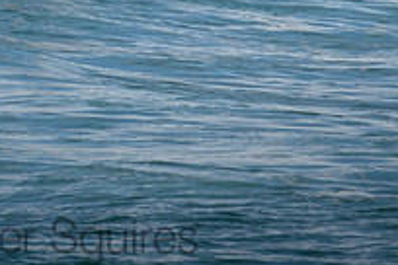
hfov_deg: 1.3
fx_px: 17278
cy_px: -141
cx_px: 94
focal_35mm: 1563
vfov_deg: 0.9
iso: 320
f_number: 5.6
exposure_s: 1/2000
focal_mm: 400
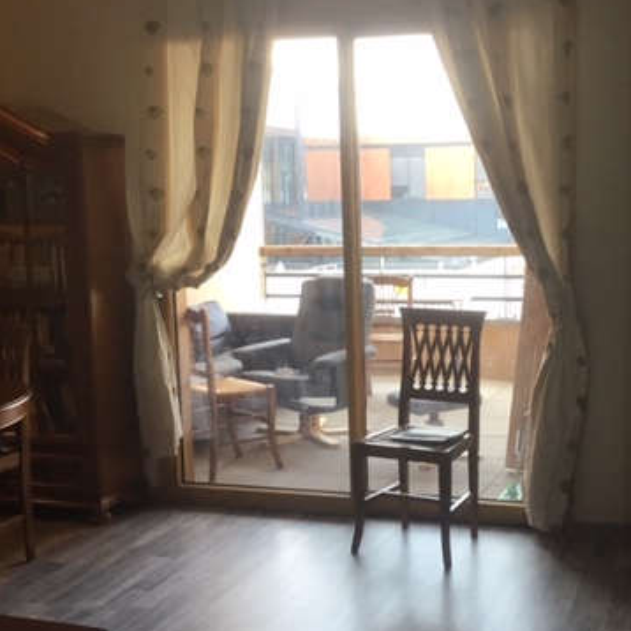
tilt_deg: -7.7
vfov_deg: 34.7
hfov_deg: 34.3
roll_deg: -0.2
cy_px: 331
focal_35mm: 49
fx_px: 1011
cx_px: 435
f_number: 2.4
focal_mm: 3.3
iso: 25
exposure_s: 1/33
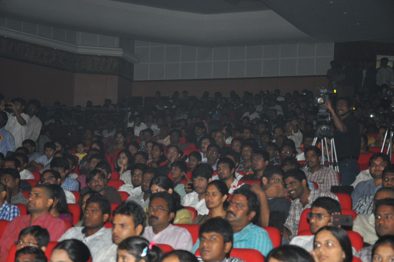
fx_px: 853
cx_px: 197
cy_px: 131
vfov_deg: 17.5
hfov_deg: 26.0
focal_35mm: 78
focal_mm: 52
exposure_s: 1/80
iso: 800
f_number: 5.6
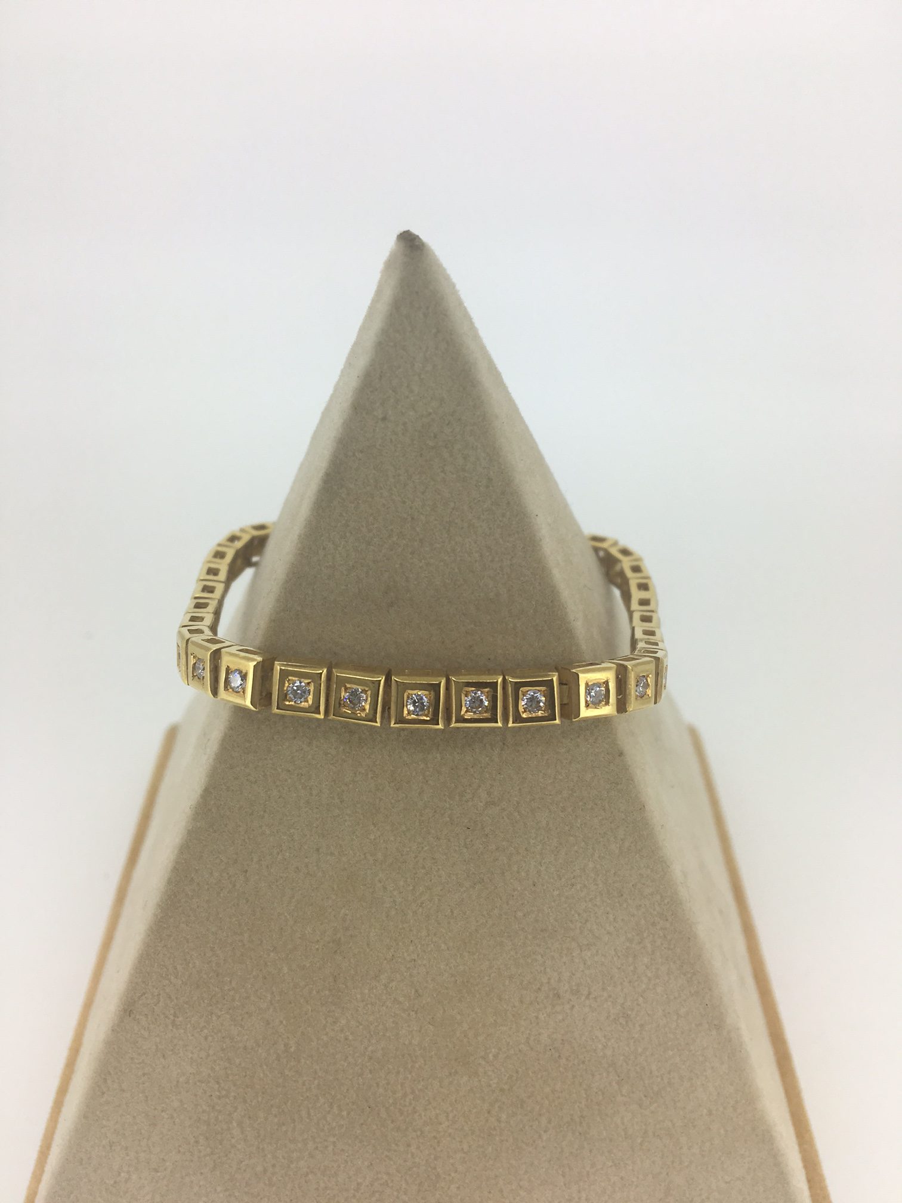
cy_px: 602
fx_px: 1008
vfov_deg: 61.7
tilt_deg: -34.3
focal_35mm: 29
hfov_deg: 48.2
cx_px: 451
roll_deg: -1.2
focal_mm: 4.15
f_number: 2.2
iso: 25
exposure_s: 1/145
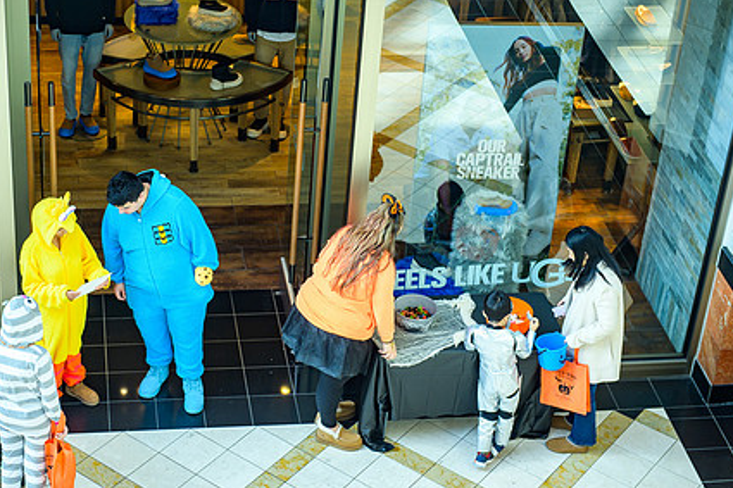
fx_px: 1587
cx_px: 290
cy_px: 201
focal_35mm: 78
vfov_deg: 17.5
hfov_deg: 25.9
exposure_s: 1/200
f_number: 3.5
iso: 500
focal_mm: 55
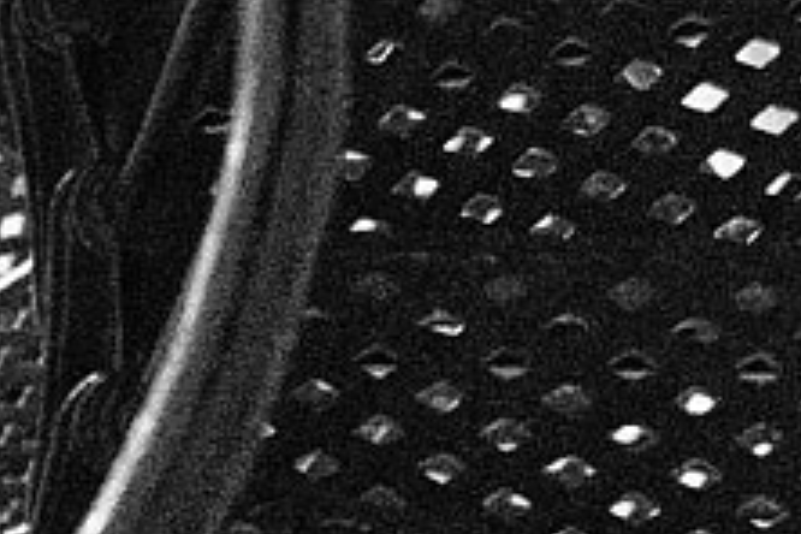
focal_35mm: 505
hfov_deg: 4.0
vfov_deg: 2.7
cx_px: -1331
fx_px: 11235
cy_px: -817
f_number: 2.8
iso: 12800
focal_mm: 70
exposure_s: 1/1250
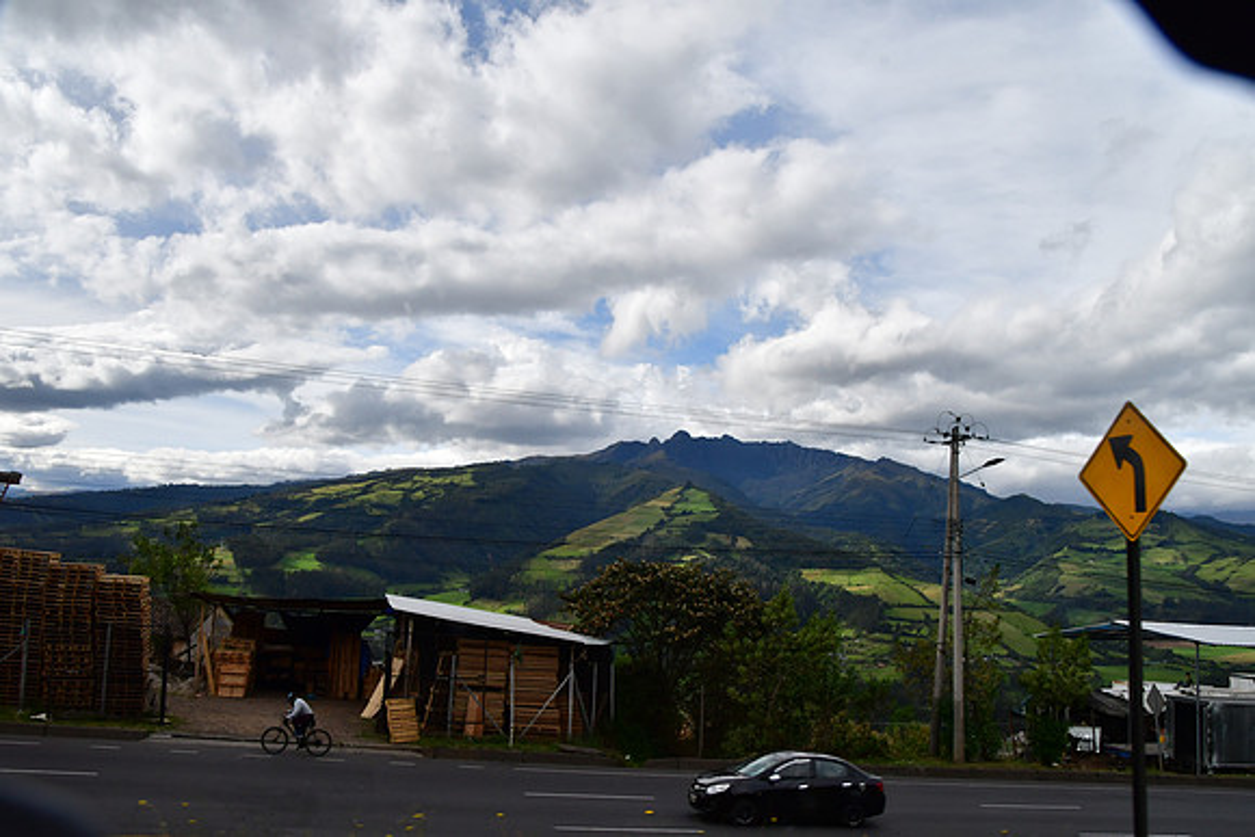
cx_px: 628
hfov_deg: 59.5
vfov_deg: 41.7
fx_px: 1098
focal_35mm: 32
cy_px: 418
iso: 400
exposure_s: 1/800
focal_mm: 21
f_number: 14
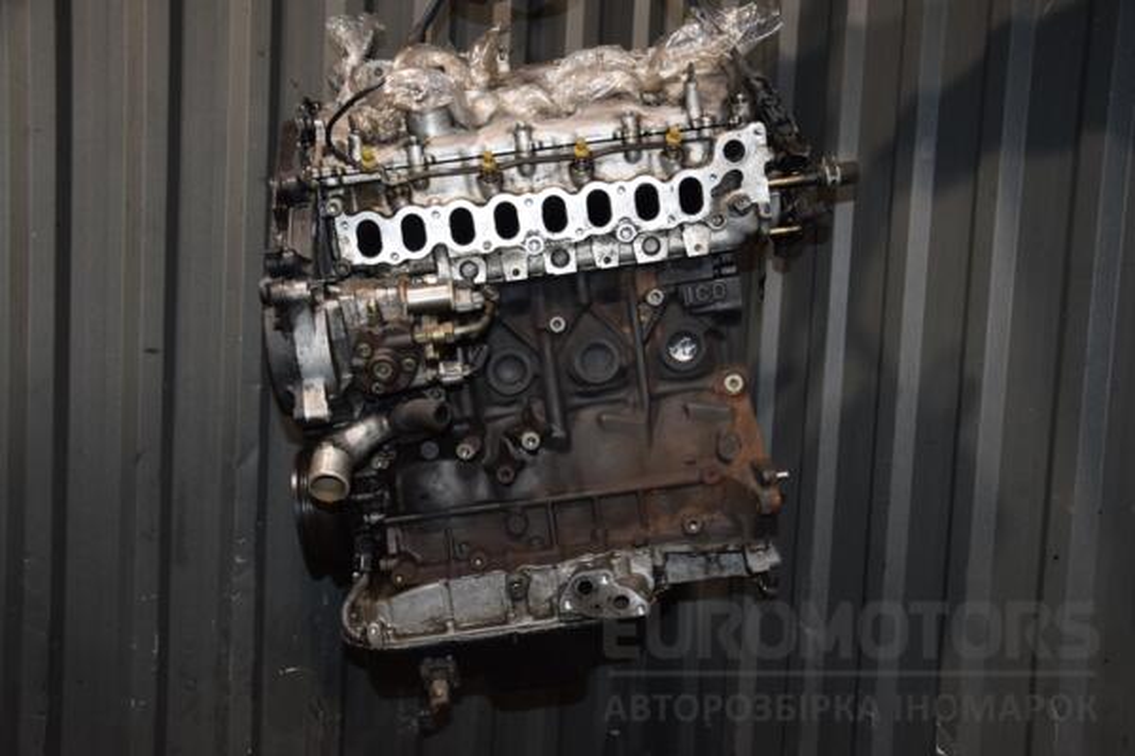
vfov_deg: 35.5
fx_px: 1182
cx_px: 568
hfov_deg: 51.3
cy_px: 378
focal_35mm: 38
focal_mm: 25
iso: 800
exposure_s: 1/60
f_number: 5
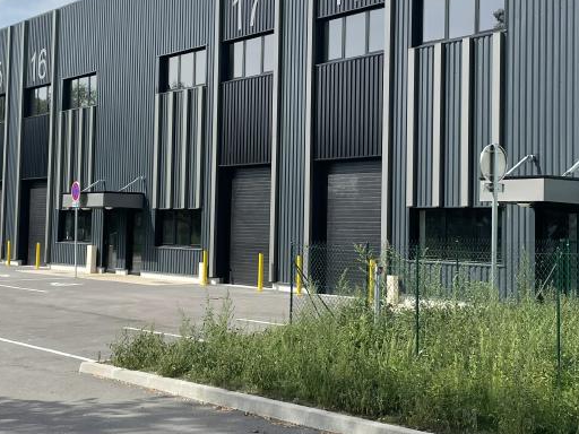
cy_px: 172
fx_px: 1087
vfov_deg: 22.6
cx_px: 336
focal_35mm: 65
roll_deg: -0.2
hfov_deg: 29.8
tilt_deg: +3.7
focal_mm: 4.2
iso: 32
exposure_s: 1/3509
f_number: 1.6
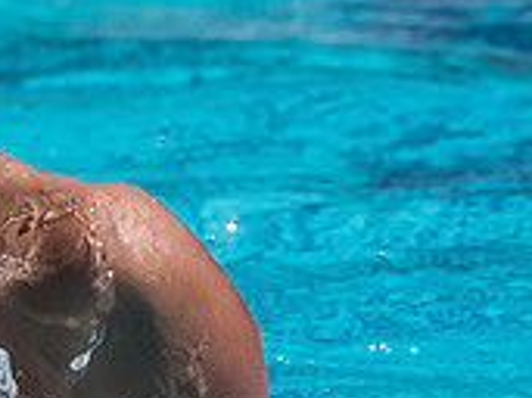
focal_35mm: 2906
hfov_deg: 0.7
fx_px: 44630
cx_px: -164
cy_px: 374
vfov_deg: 0.5
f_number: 7.1
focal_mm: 200
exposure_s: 1/1600
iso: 250
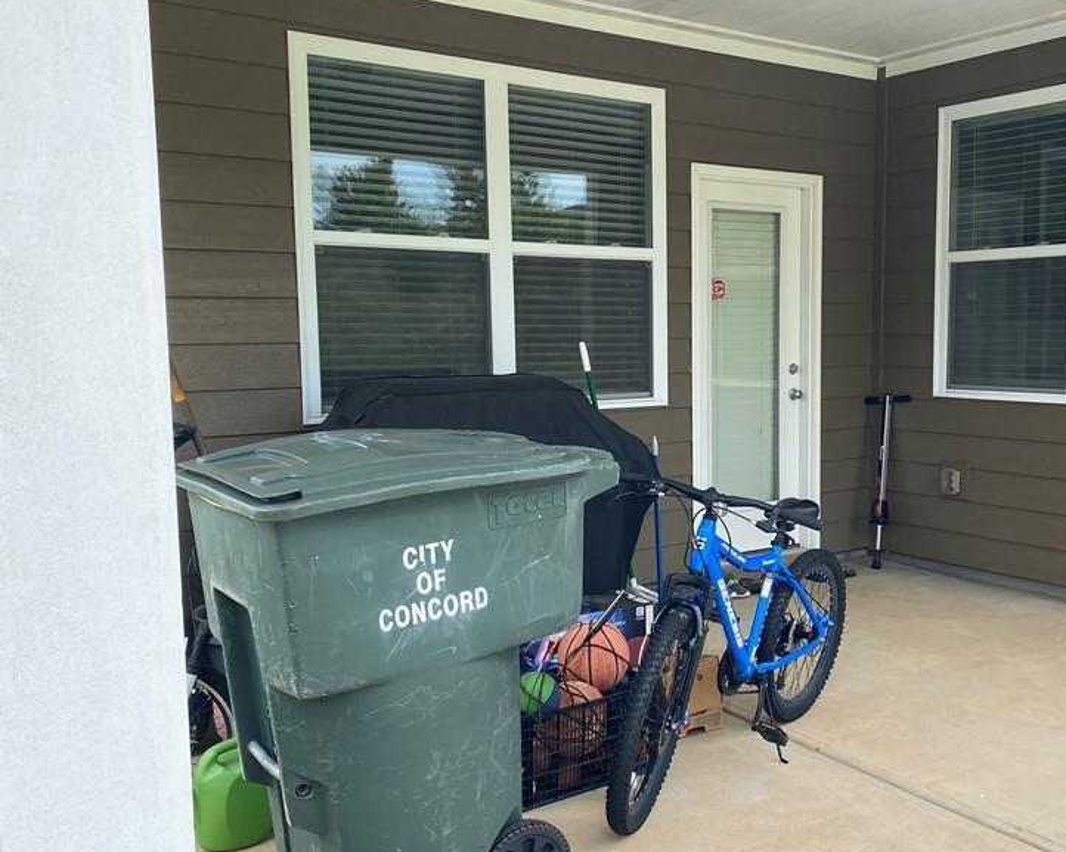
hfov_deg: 49.4
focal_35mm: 36
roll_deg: -0.2
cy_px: 458
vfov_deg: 41.1
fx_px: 1135
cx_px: 709
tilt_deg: -6.9
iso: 32
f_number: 1.8
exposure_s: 1/852
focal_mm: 4.25
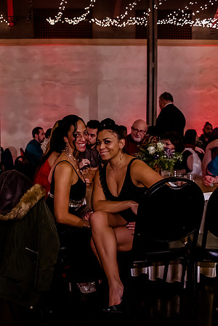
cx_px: 47
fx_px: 348
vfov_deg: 50.4
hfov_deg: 33.9
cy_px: 172
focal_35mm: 38
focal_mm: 24
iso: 5000
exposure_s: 1/200
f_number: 2.8
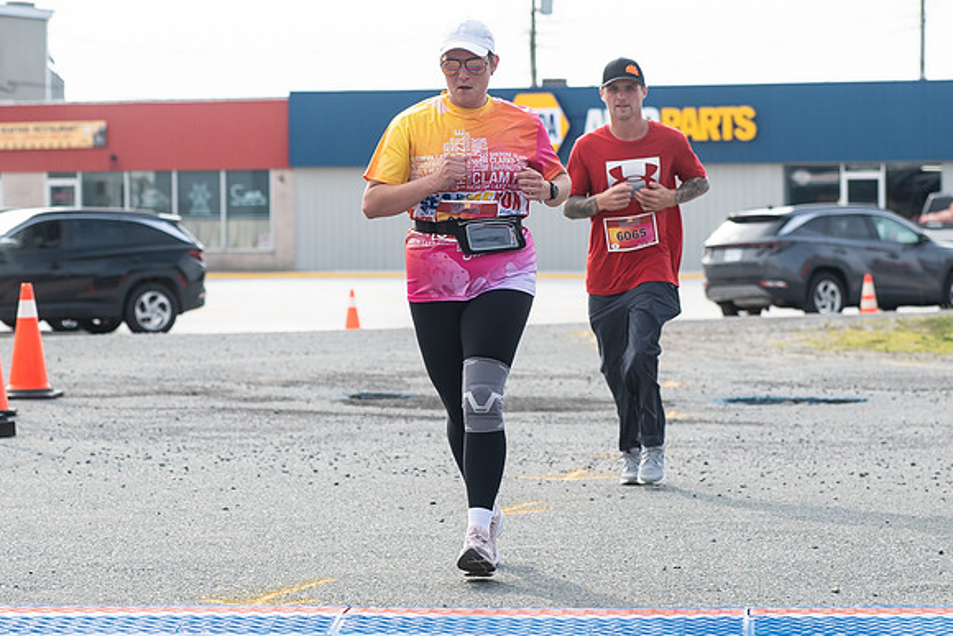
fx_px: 4049
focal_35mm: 153
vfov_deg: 9.0
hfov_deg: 13.4
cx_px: 476
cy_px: 152
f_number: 4.5
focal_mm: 80
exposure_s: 1/1000
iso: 250
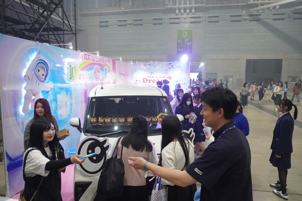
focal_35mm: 24
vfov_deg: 53.1
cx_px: 151
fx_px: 201
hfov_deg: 73.7
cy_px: 100
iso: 3200
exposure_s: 1/160
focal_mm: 16
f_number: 4
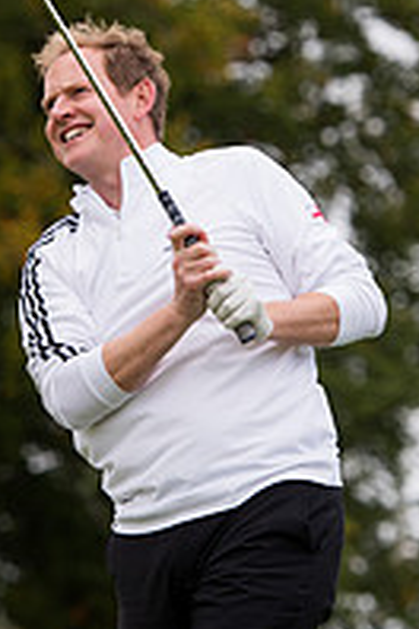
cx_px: 63
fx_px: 5743
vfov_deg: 6.3
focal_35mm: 329
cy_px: 299
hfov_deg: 4.2
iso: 400
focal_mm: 145
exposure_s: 1/1600
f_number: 4
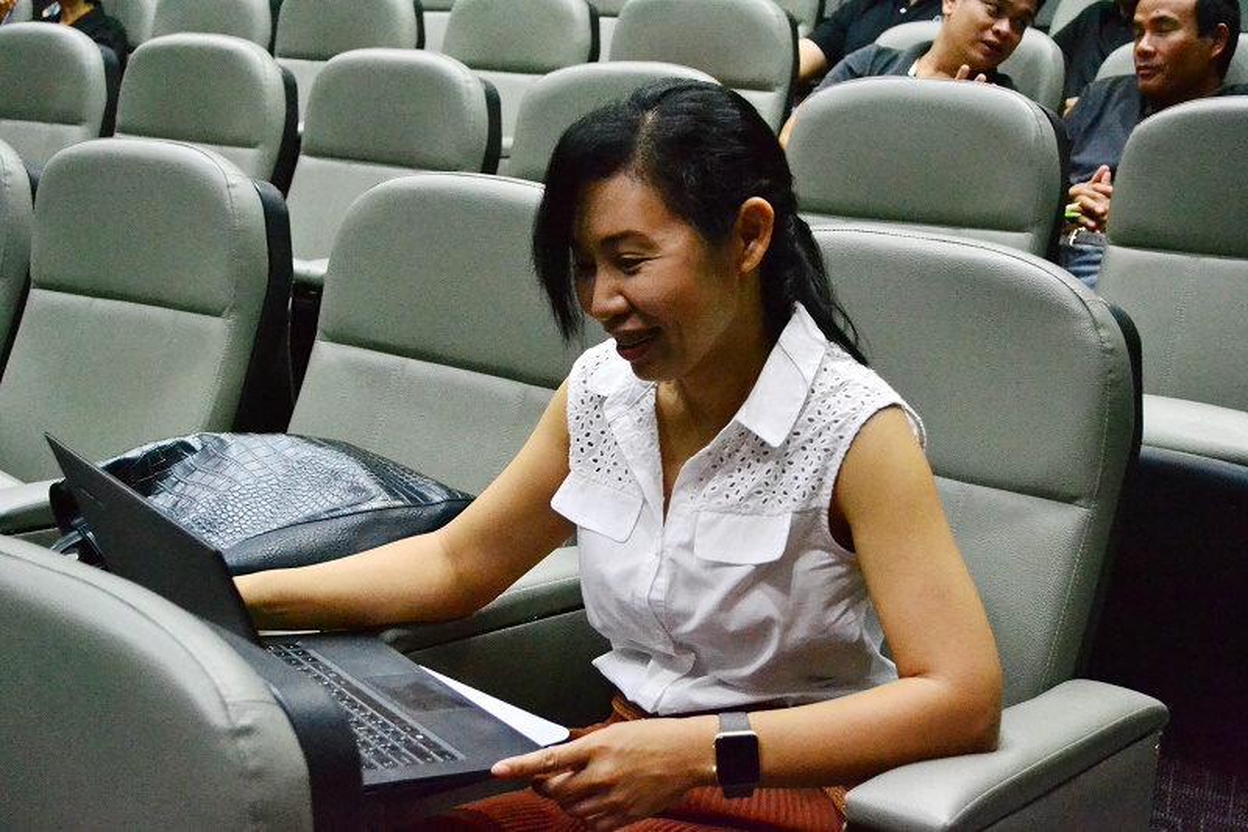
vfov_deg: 25.0
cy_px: 416
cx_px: 624
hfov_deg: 36.9
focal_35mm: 54
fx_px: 1871
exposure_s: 1/50
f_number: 5
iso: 6400
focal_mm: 36
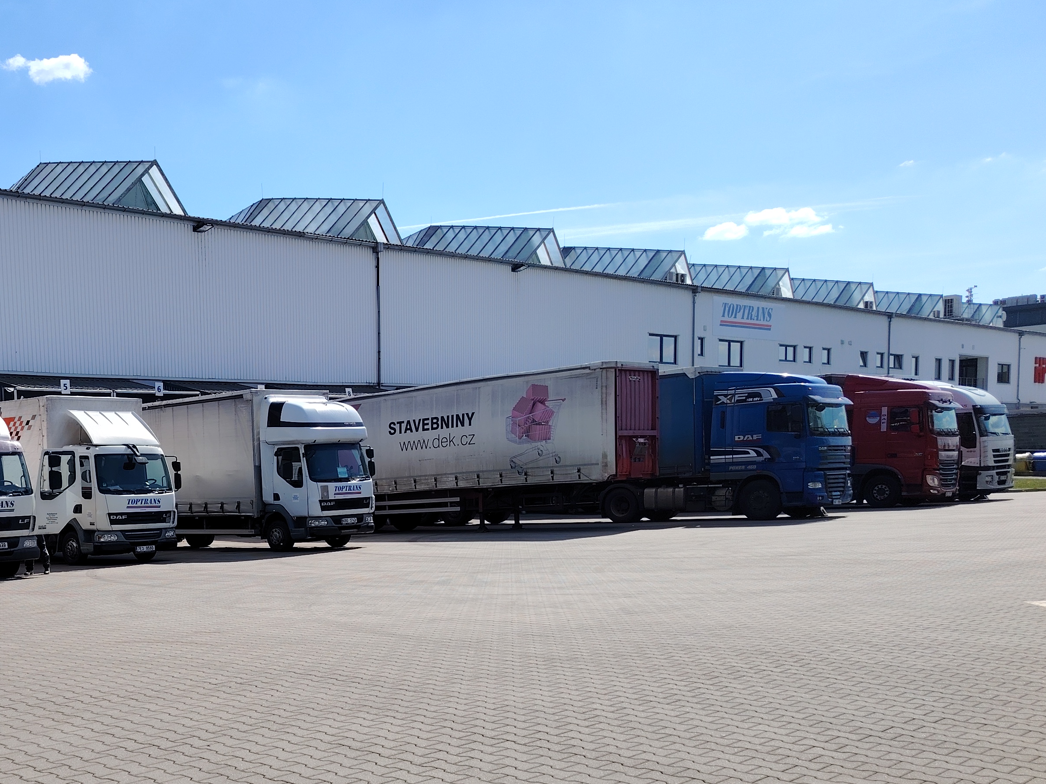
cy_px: 601
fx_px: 1209
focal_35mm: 40
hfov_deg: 44.2
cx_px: 187
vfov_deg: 35.1
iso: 100
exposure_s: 1/1071
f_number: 1.75
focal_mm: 5.25
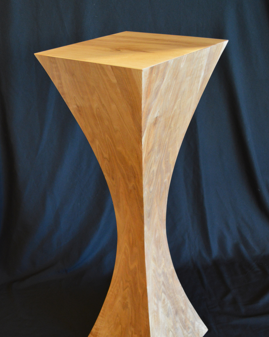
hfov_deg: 36.5
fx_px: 408
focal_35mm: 41
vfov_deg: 44.6
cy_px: 200
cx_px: 134
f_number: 4
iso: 1100
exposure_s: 1/60
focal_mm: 24
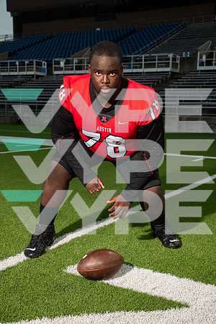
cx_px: 108
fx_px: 432
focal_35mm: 48
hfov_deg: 28.1
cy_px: 162
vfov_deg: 41.1
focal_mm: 48
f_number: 7.1
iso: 200
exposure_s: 1/320
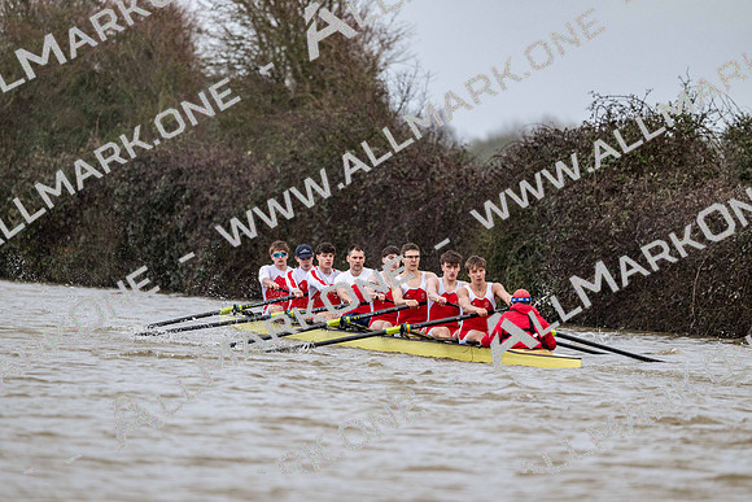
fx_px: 8357
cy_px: 251
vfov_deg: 3.4
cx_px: 376
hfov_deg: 5.2
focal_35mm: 400
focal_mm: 400
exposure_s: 1/1600
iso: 1800
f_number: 4.5
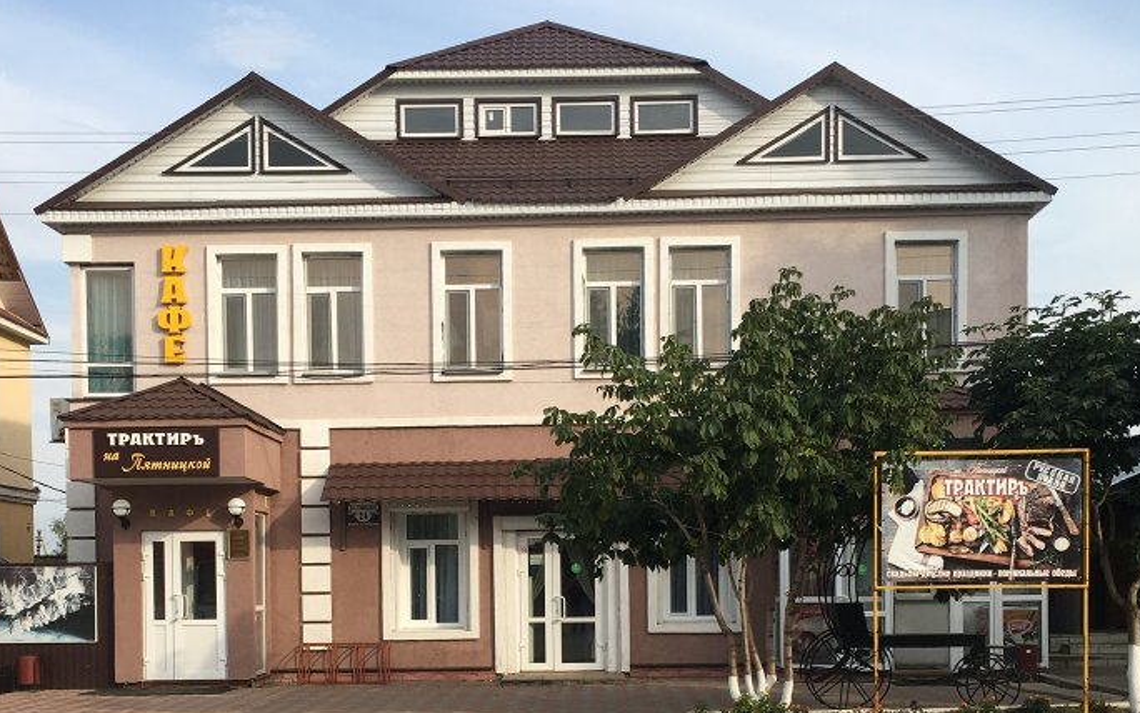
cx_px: 547
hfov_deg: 43.5
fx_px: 1430
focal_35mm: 46
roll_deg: +0.6
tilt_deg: +0.1
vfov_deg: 27.2
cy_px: 610
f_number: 2.2
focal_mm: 4.15
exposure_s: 1/894
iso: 25
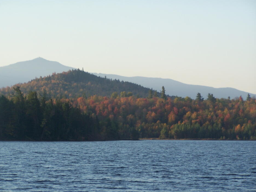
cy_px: 100
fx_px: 1124
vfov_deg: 9.8
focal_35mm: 152
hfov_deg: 13.0
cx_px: 129
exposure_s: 1/320
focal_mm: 23.1
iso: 80
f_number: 3.2
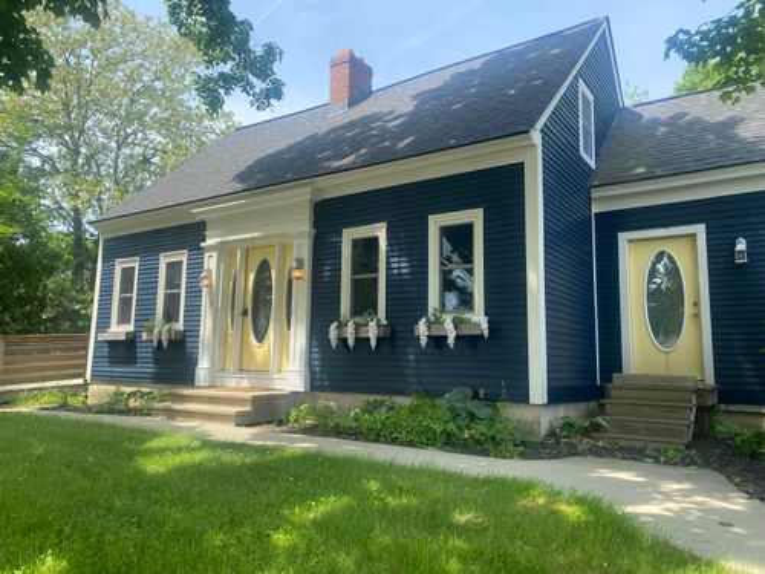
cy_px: 287
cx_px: 382
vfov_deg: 53.1
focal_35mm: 26
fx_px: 575
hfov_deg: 67.3
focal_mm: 4.25
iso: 32
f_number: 1.8
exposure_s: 1/757
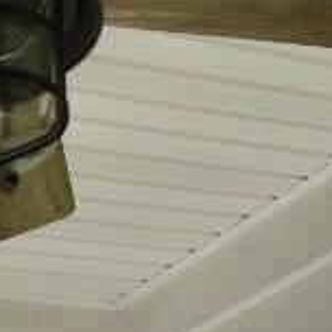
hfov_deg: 12.8
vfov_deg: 10.4
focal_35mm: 136
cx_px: 85
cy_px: 878
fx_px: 1476
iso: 200
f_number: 8
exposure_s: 1/400
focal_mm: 10
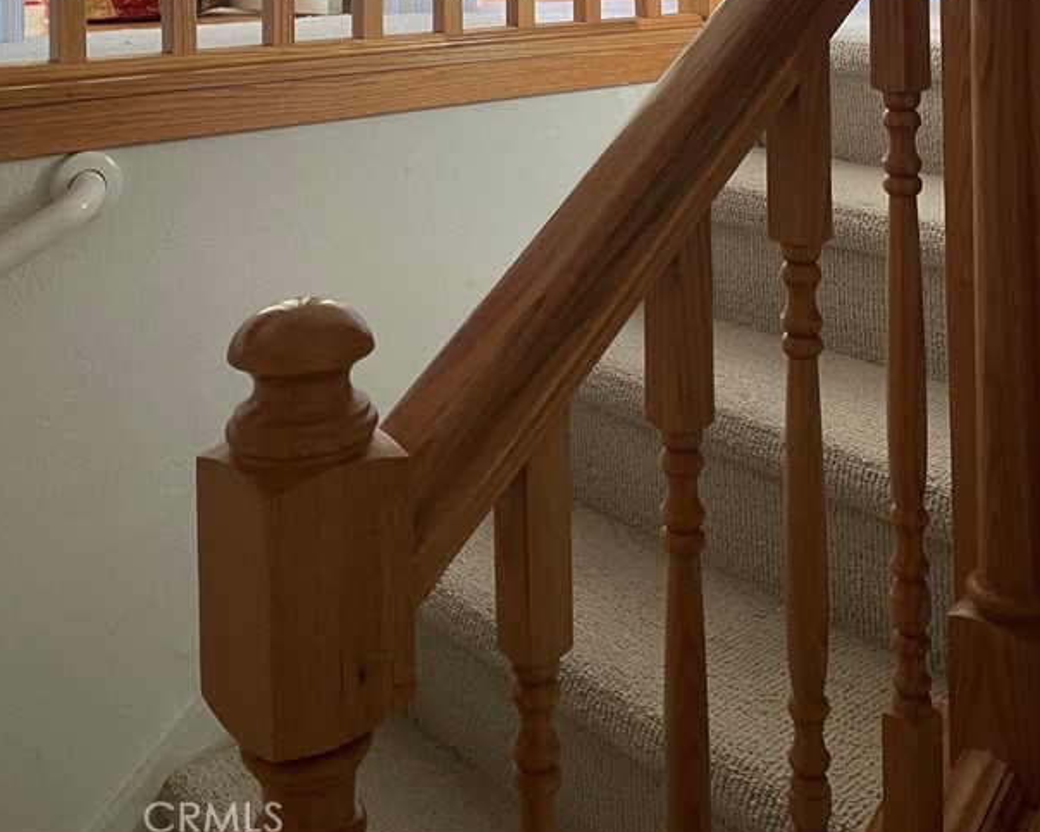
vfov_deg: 31.6
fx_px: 1323
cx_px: 601
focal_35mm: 43
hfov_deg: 42.8
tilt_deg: -0.1
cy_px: -40
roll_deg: +1.1
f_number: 1.6
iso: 125
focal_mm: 4.2
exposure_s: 1/60
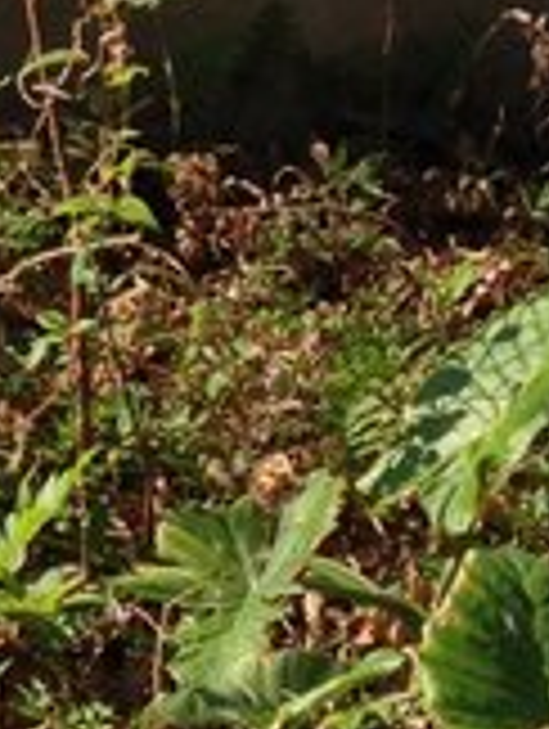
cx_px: -158
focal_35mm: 221
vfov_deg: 8.7
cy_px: -414
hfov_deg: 6.7
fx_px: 4661
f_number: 2.4
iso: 50
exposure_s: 1/1042
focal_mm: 4.28
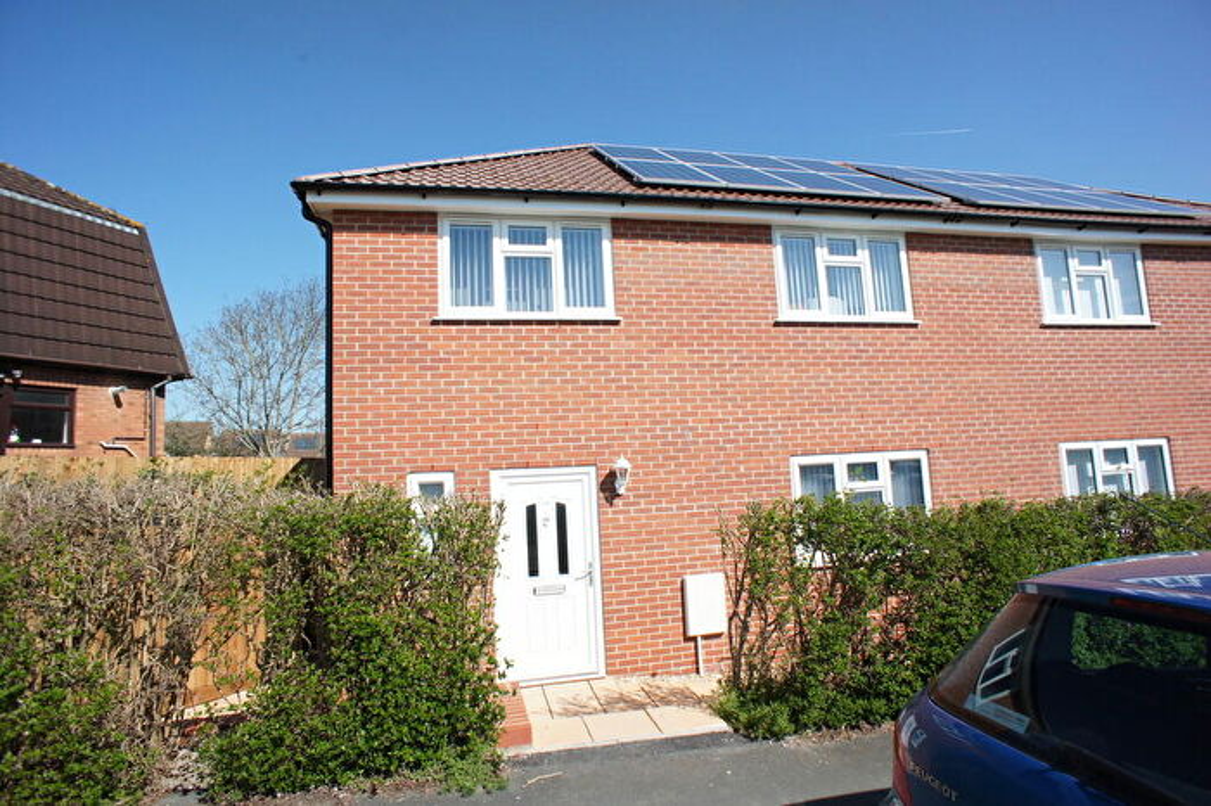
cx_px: 606
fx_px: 807
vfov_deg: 53.1
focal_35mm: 24
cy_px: 403
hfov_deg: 73.8
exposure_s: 1/500
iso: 200
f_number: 6.3
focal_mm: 16
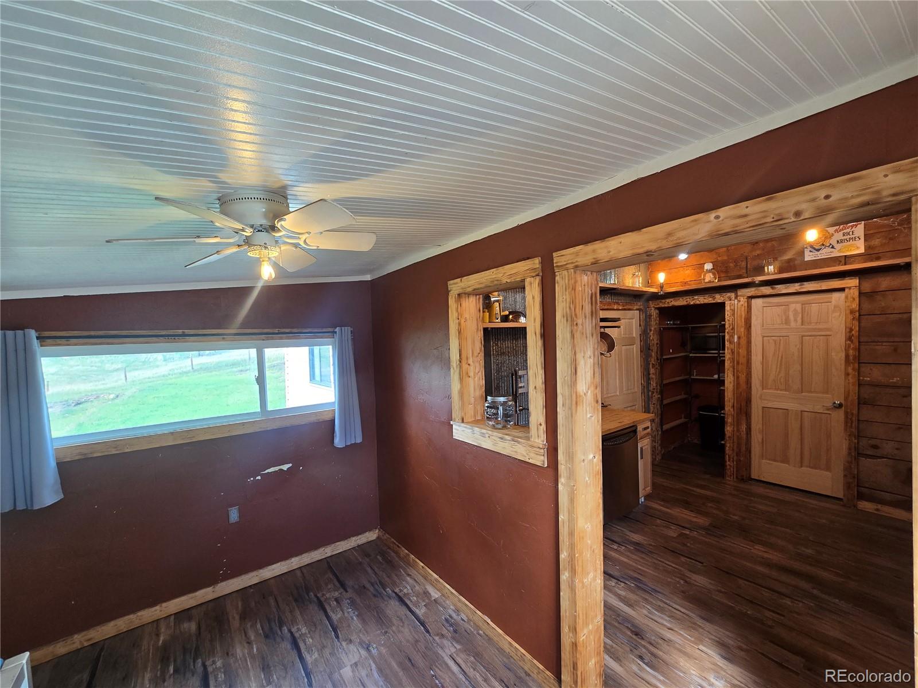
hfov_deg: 106.2
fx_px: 345
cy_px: 344
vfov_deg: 89.9
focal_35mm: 13
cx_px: 459
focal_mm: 2.2
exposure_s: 1/60
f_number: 2.2
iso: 80
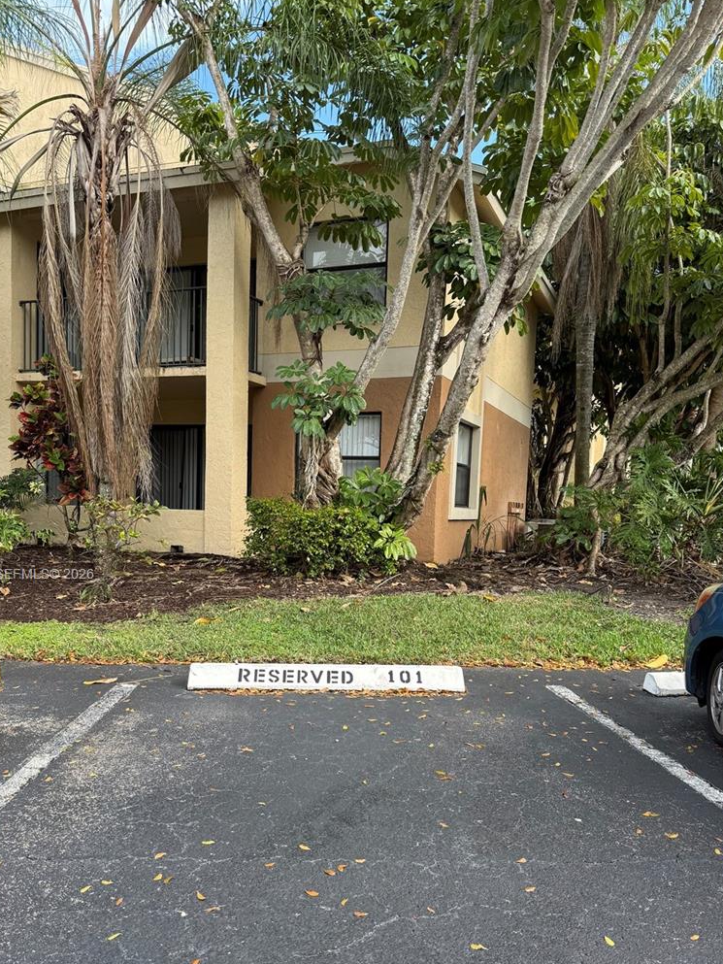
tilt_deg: -4.1
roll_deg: -1.9
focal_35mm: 29
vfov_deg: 61.2
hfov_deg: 48.2
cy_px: 576
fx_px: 807
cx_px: 351
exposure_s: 1/1271
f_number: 1.78
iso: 100
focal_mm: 6.76
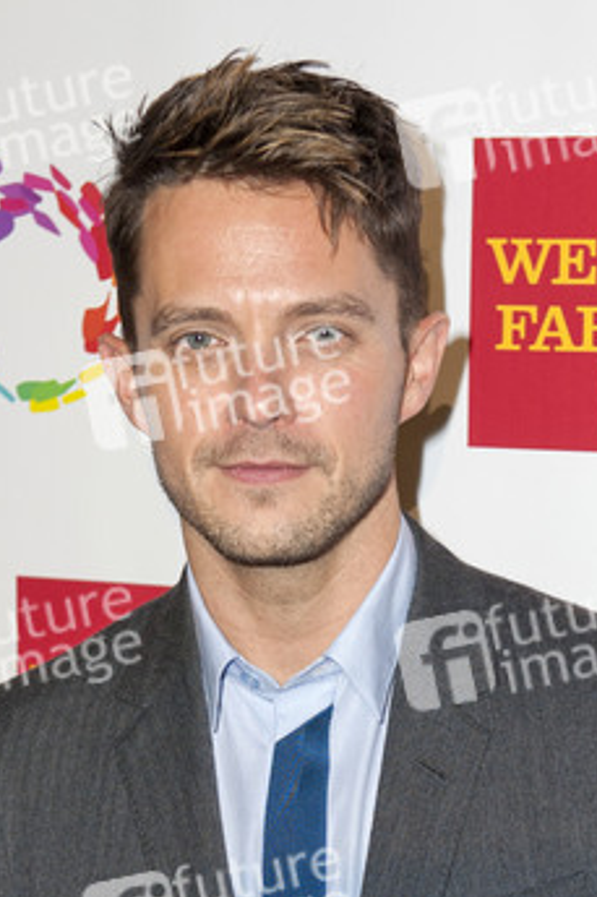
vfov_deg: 31.4
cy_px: 519
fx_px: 1593
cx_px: 293
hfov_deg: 21.2
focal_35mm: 64
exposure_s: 1/400
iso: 400
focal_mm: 55
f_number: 4.5
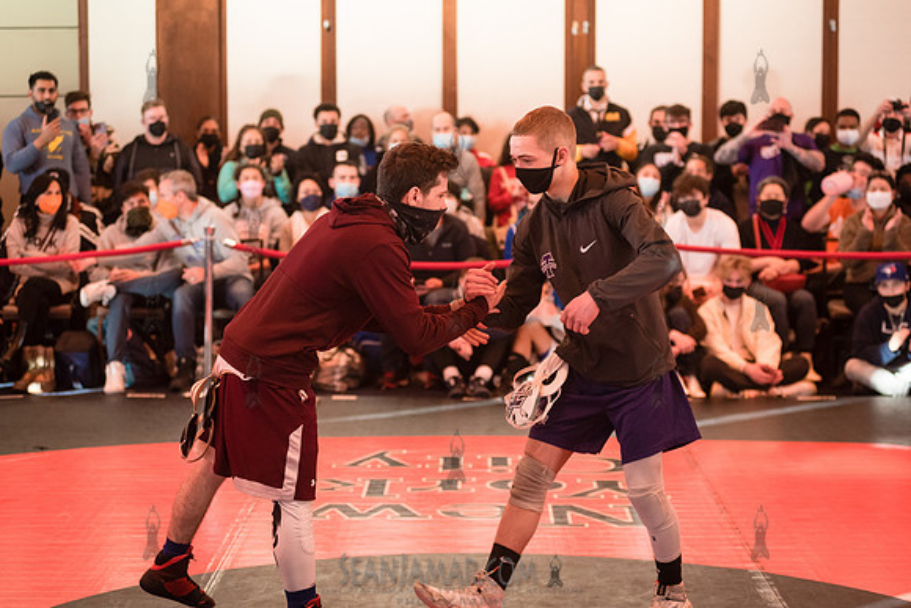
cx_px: 456
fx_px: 2031
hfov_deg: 25.3
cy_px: 304
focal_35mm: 80
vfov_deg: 17.0
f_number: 3.5
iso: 3200
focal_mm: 80
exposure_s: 1/400
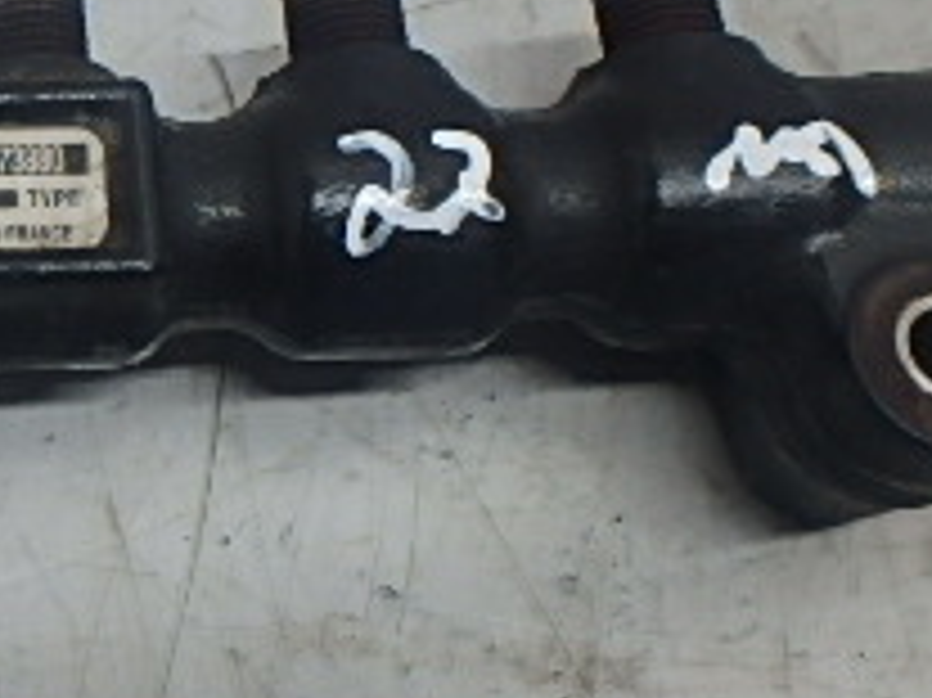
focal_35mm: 65
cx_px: -27
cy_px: 108
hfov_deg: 27.9
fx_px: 1749
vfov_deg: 22.2
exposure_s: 1/40
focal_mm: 3.7
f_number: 3.5
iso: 200
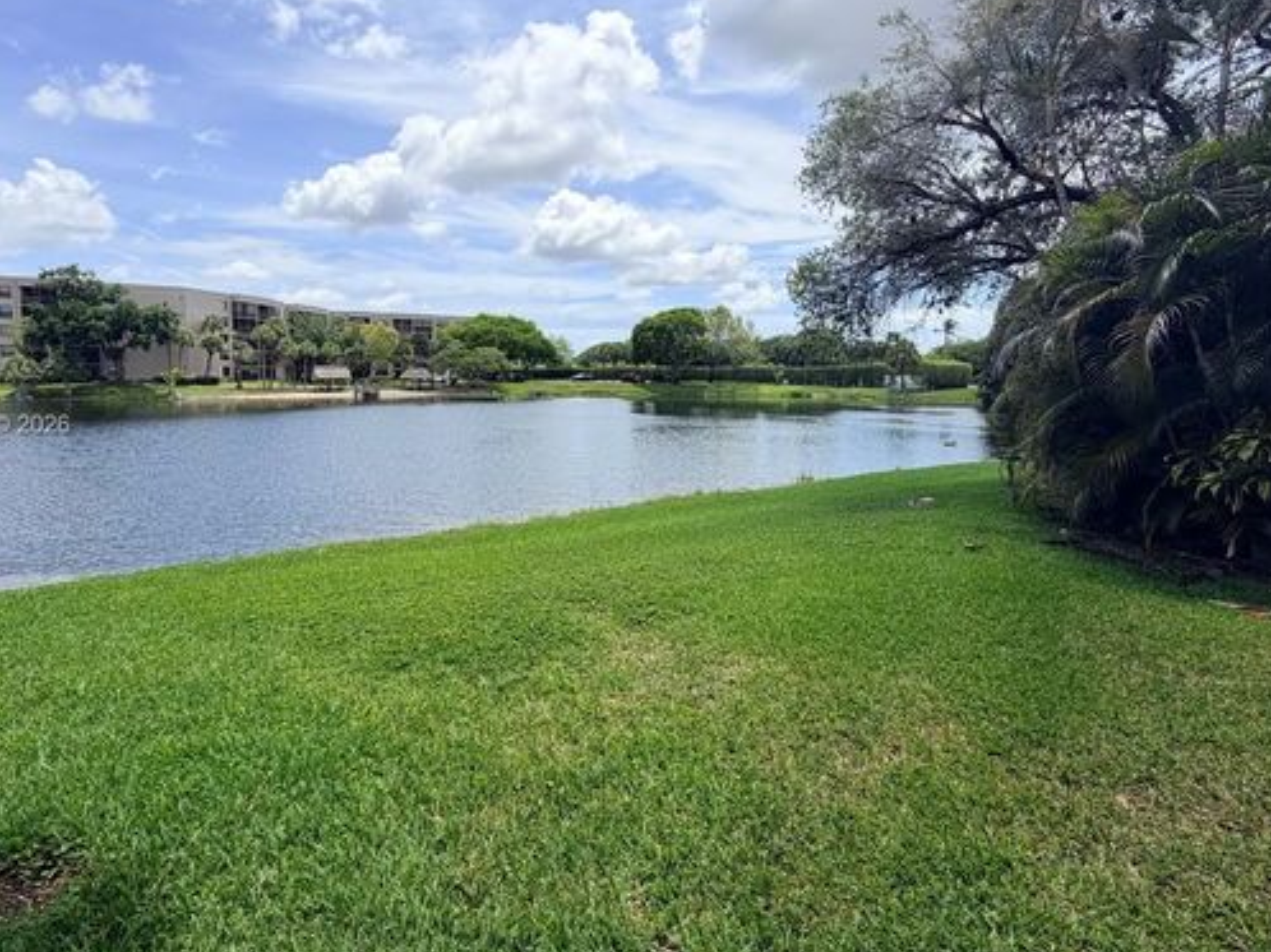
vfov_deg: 71.3
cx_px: 569
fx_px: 661
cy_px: 426
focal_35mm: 18
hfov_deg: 87.5
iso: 20
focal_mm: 2.22
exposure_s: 1/853
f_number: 2.2
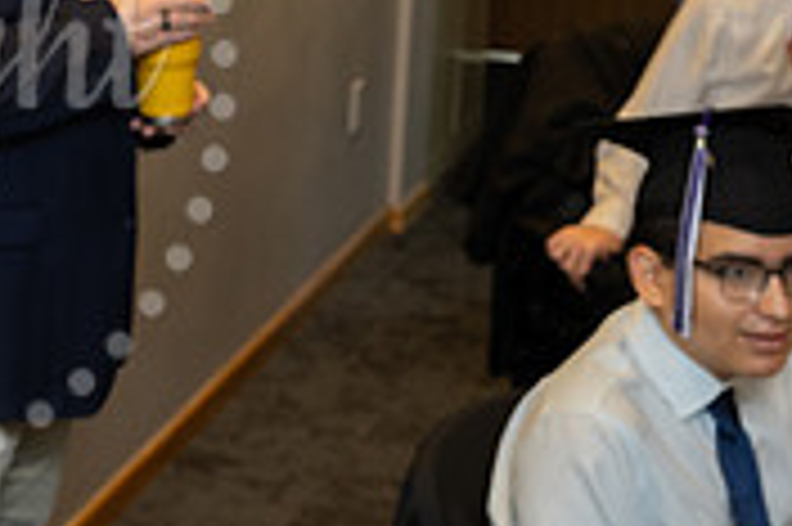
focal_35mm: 109
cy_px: 61
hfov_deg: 17.7
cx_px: -194
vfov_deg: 12.5
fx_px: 2396
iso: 1000
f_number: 5
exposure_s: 1/125
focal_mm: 33
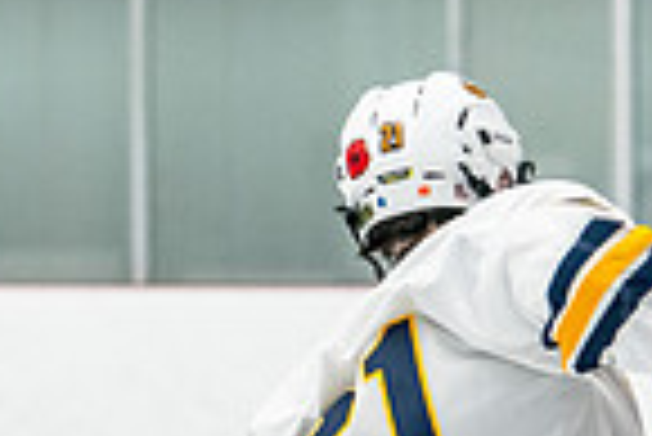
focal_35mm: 387
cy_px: 927
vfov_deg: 3.5
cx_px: 371
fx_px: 7016
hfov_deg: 5.3
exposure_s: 1/800
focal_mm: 86
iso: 3200
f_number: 2.8
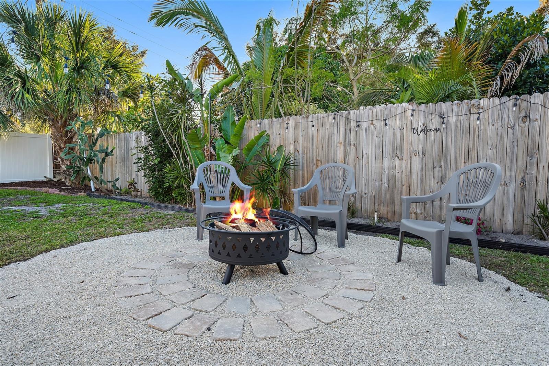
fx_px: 290
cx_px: 274
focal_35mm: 19
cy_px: 183
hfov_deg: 86.9
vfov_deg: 64.5
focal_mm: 19
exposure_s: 1/30
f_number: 8
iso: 200
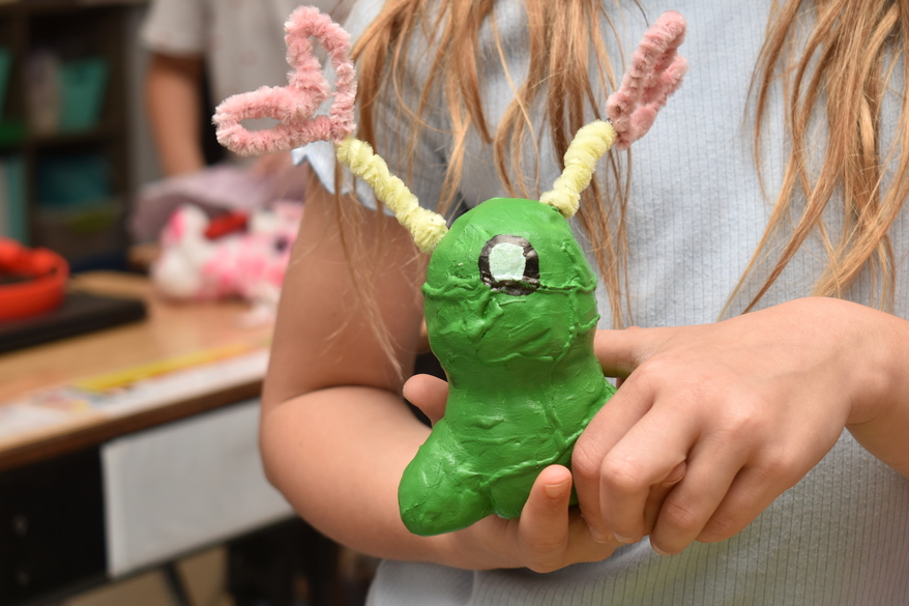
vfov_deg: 16.3
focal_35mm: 84
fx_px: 2120
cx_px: 516
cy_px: 300
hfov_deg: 24.2
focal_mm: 48
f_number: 5.3
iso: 160
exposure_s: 1/60
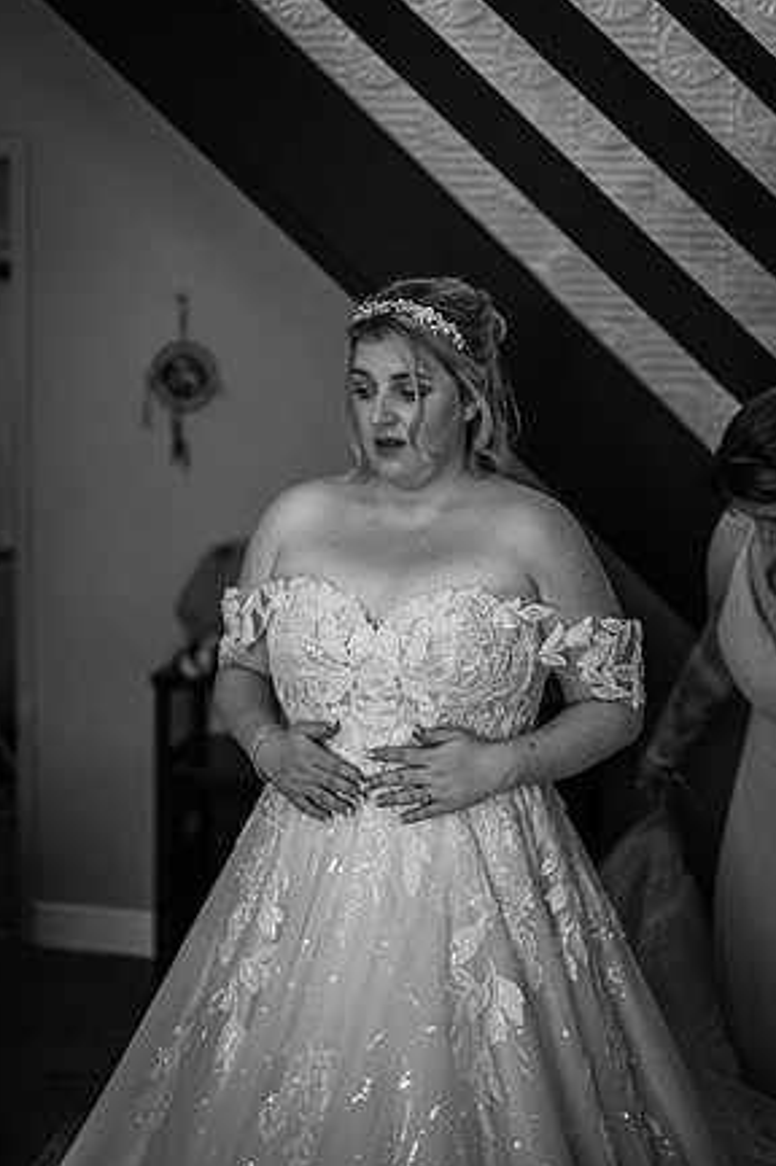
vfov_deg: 38.2
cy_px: 576
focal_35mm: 52
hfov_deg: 26.0
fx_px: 1684
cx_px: 383
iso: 400
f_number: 1.4
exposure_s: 1/250
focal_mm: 50
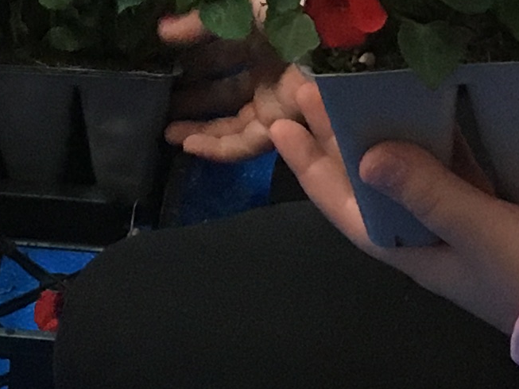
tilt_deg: -13.7
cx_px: 90
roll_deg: -1.2
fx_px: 2684
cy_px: -587
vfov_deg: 7.7
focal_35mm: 179
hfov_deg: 11.0
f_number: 2.2
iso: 160
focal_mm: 4.15
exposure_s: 1/30
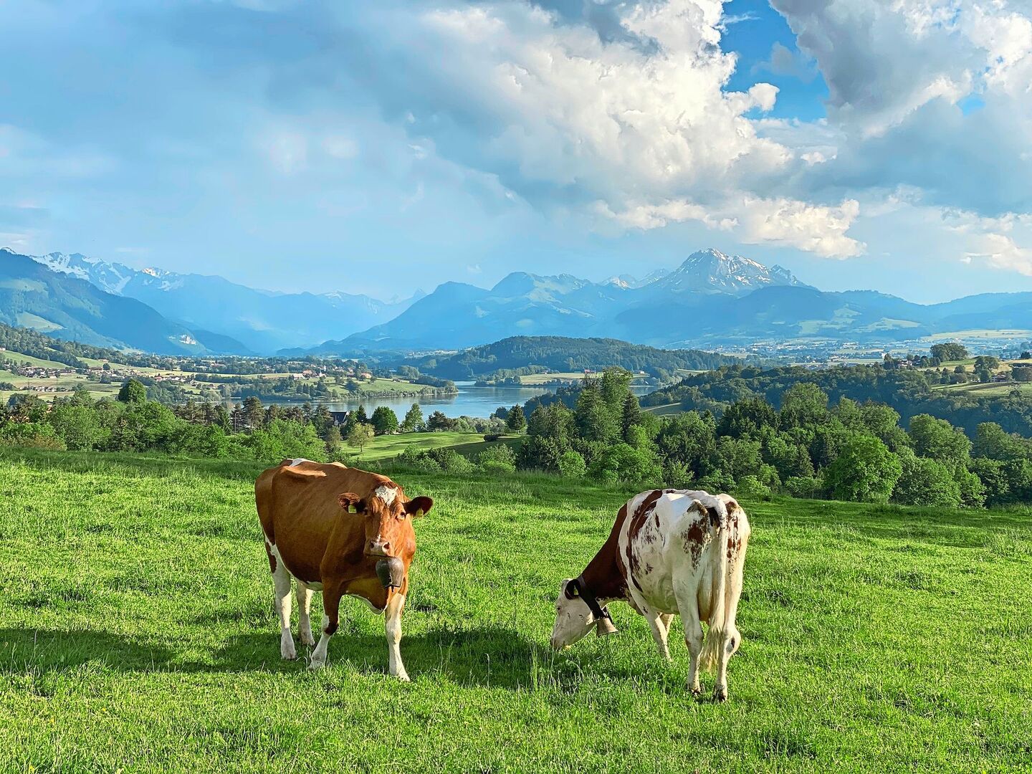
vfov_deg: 28.0
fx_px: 1550
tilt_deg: -1.0
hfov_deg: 36.8
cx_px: 516
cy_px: 387
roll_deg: +0.4
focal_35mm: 52
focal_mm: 6
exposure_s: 1/1370
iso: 20
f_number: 2
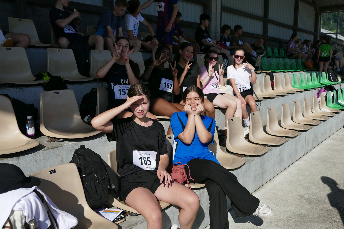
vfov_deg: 38.9
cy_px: 114
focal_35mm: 34
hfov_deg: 55.8
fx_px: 325
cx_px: 172
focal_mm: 12.38
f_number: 3.1
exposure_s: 1/3200
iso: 125
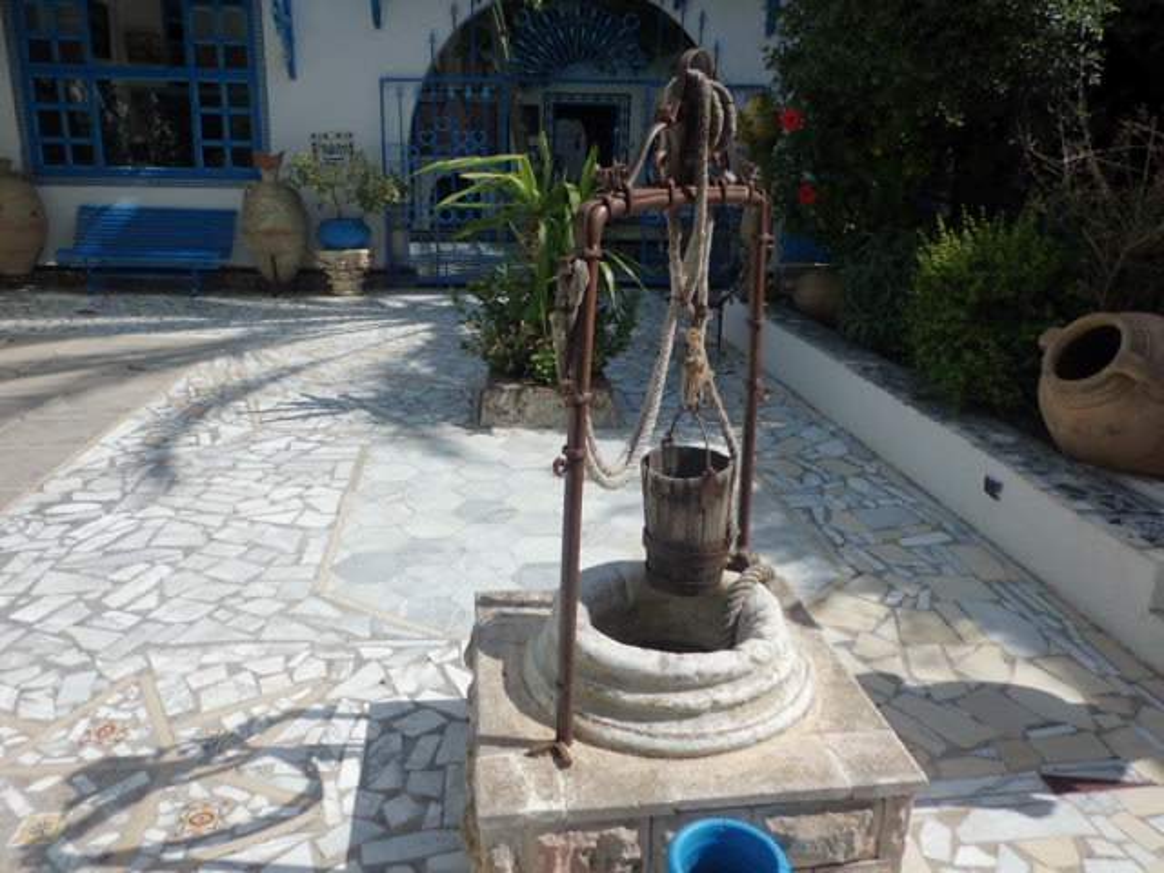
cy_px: 436
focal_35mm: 26
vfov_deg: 53.1
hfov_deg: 67.3
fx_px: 874
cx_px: 582
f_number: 8
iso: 64
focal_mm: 4.6
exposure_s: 1/160
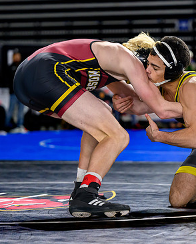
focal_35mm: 173
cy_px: 86
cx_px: 173
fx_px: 1253
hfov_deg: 8.9
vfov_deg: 11.1
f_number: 2.8
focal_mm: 94
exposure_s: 1/800
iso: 3200
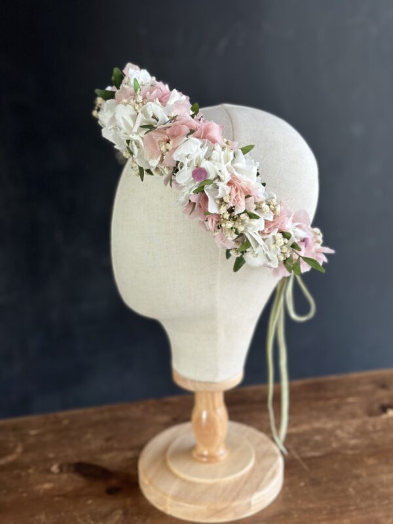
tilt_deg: -19.9
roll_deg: +0.2
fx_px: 727
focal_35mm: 48
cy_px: 262
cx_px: 196
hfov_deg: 30.3
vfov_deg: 39.7
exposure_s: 1/60
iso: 250
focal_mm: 6.86
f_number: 1.78
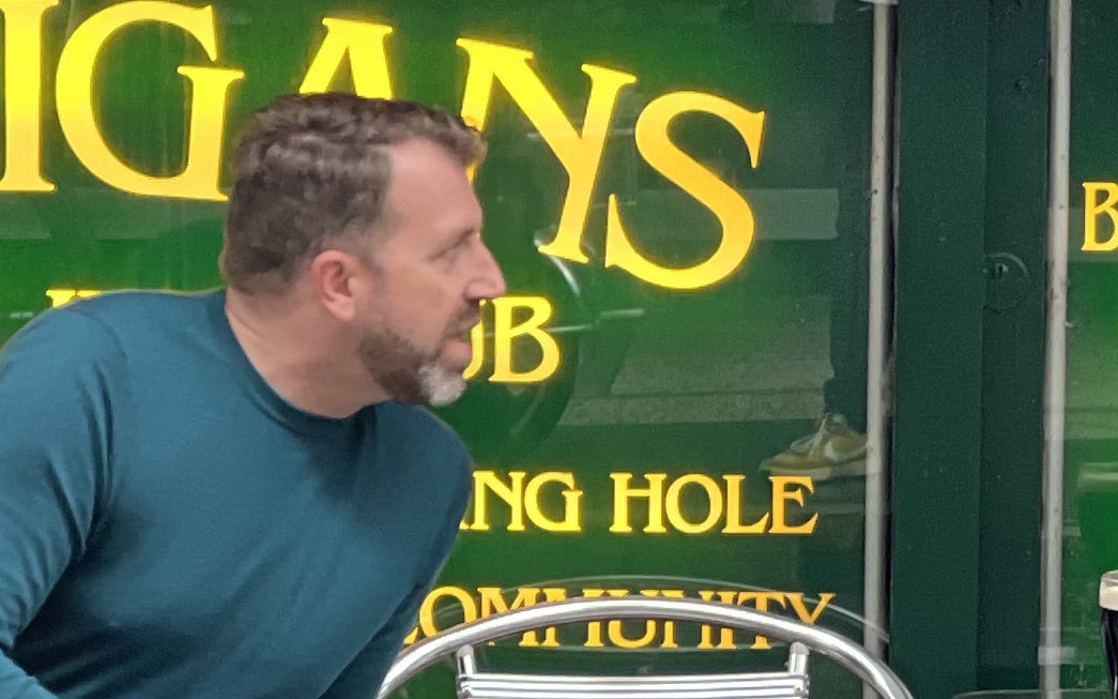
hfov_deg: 6.7
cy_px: -304
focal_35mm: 315
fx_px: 9597
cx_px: 677
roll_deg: -0.2
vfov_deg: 4.1
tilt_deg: +2.1
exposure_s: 1/40
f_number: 2.8
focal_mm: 9
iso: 160
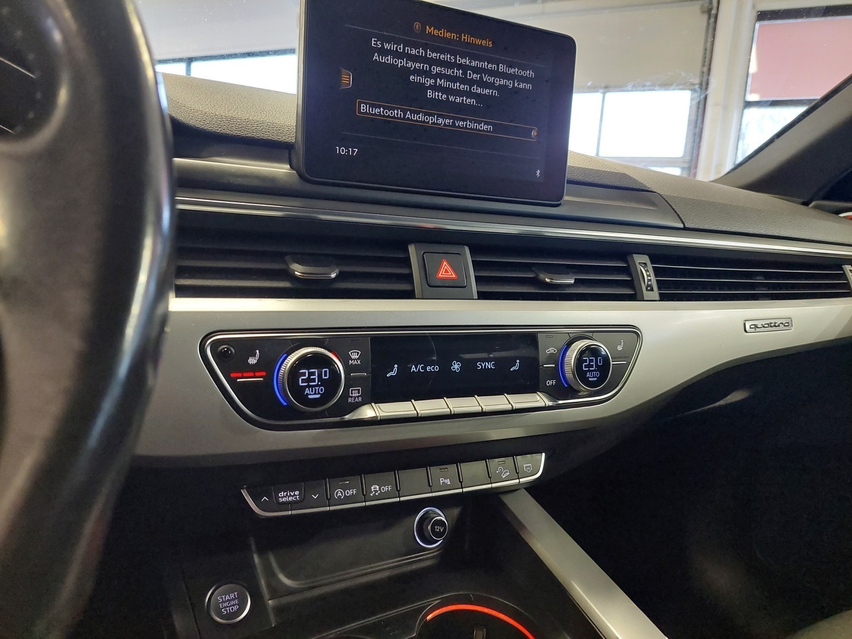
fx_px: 615
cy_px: 320
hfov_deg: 69.4
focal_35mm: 25
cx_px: 426
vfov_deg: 54.9
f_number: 1.8
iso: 400
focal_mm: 5.23
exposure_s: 1/25
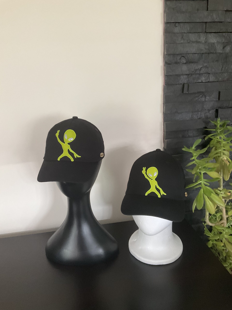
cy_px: 155
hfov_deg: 48.2
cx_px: 116
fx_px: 259
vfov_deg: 61.7
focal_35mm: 29
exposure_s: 1/60
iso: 200
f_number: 1.8
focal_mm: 3
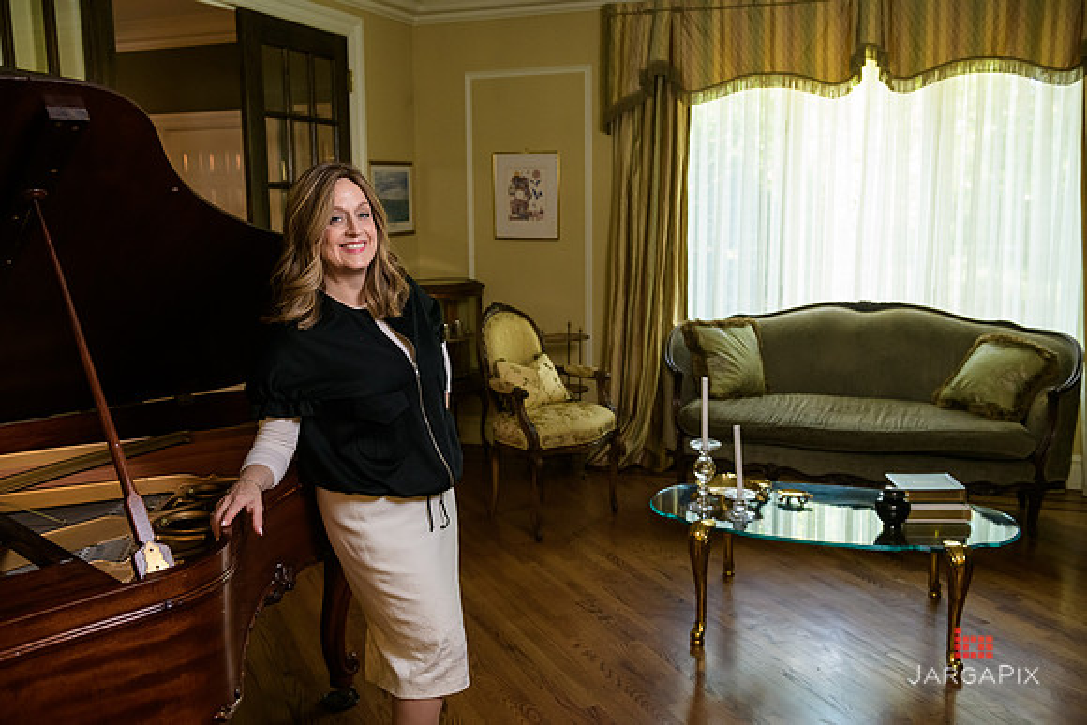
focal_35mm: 34
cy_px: 362
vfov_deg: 38.9
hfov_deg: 55.8
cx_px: 544
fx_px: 1027
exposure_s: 1/125
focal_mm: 34
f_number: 4
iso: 1600
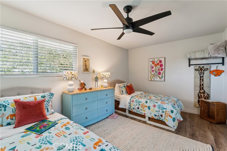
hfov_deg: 96.8
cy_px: 76
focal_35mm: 16
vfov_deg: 73.7
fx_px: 101
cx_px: 114
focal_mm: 16
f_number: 13
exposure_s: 1.3
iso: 100
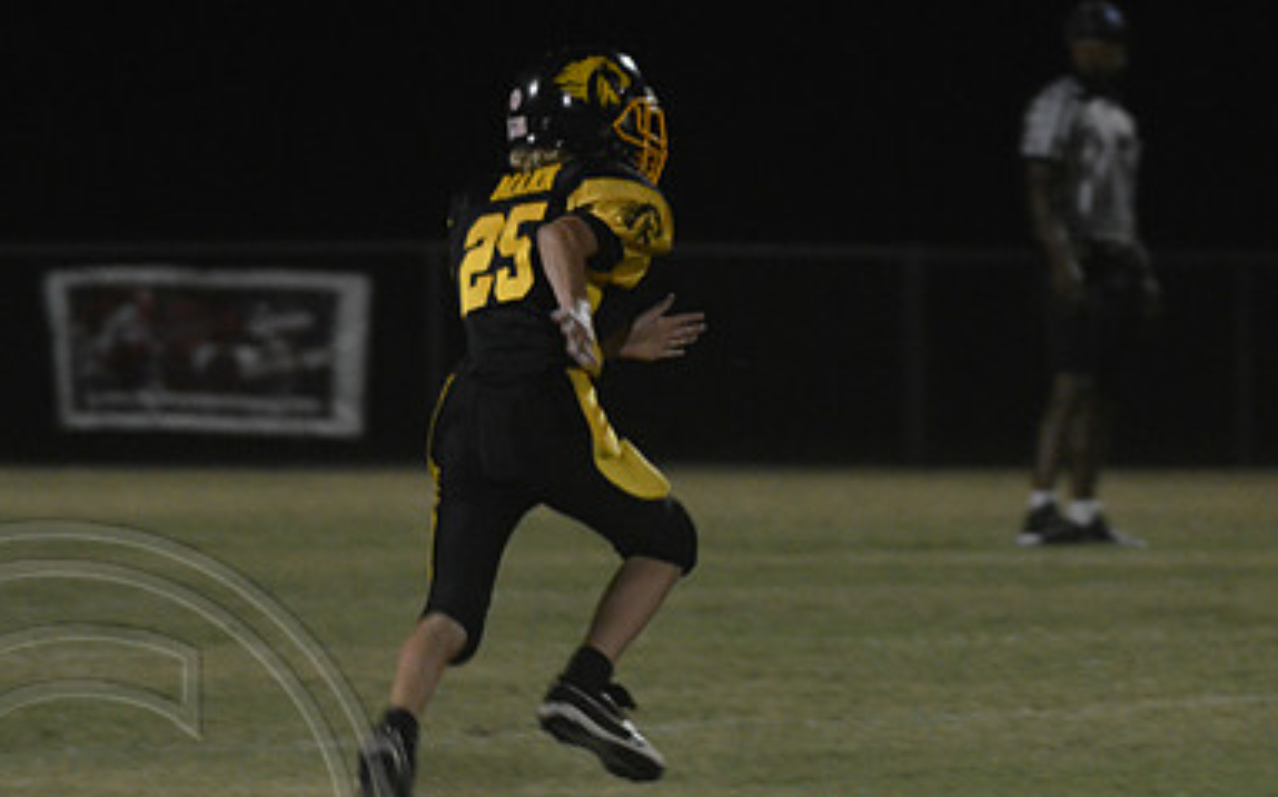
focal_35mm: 462
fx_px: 16084
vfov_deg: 2.8
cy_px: 534
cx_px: 657
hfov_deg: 4.6
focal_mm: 200
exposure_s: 1/160
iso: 3200
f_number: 5.6
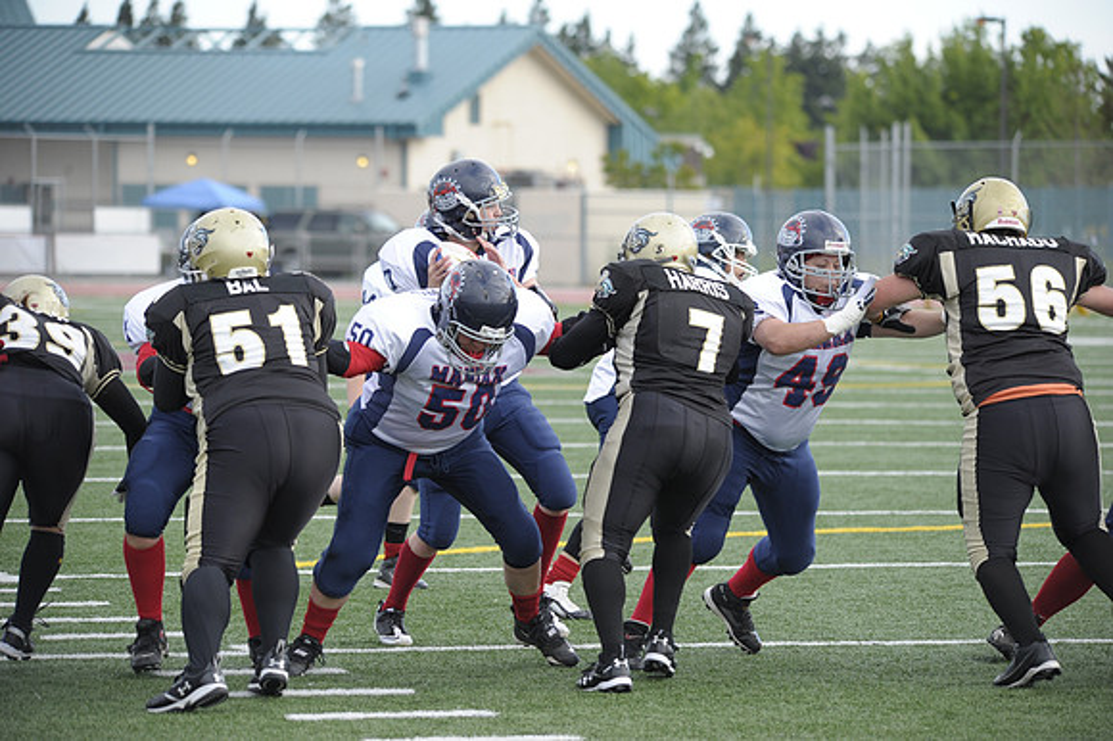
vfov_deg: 6.2
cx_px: 556
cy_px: 370
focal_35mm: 220
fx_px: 6798
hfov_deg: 9.4
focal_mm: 220
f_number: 5.6
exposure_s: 1/1000
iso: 1100
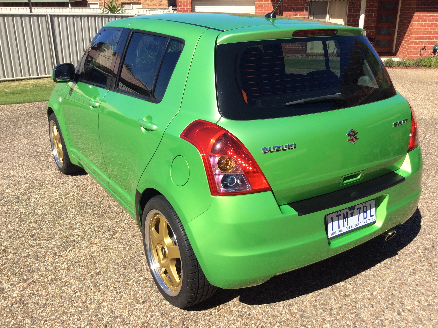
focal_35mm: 33
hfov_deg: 55.4
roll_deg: +3.1
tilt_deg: -22.3
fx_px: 418
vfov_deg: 42.9
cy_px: 167
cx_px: 225
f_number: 2.4
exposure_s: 1/1590
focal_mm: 3.3
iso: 32
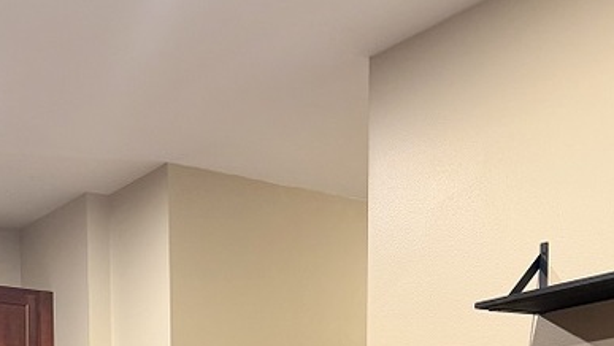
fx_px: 1189
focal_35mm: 73
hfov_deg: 28.6
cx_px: 167
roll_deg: +0.5
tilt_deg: -2.8
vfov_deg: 14.7
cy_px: 602
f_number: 1.78
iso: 250
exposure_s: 1/60
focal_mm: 6.76
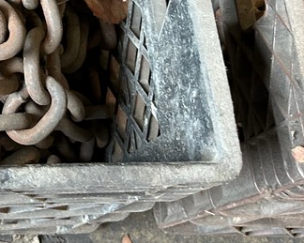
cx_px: -68
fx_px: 666
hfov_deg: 23.4
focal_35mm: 74
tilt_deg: -63.9
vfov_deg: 19.7
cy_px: -29
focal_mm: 6.86
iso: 320
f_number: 1.78
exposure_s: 1/60
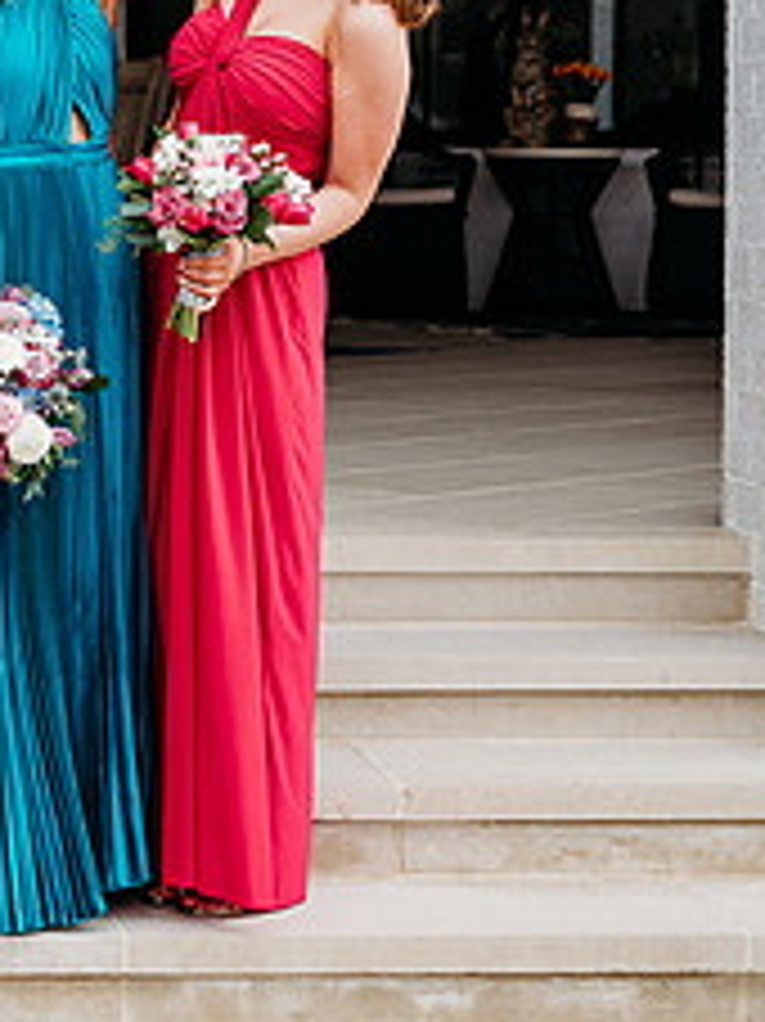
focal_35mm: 123
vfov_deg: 15.9
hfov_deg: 11.7
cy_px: 218
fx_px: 3628
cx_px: -216
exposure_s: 1/320
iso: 250
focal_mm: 50
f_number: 4
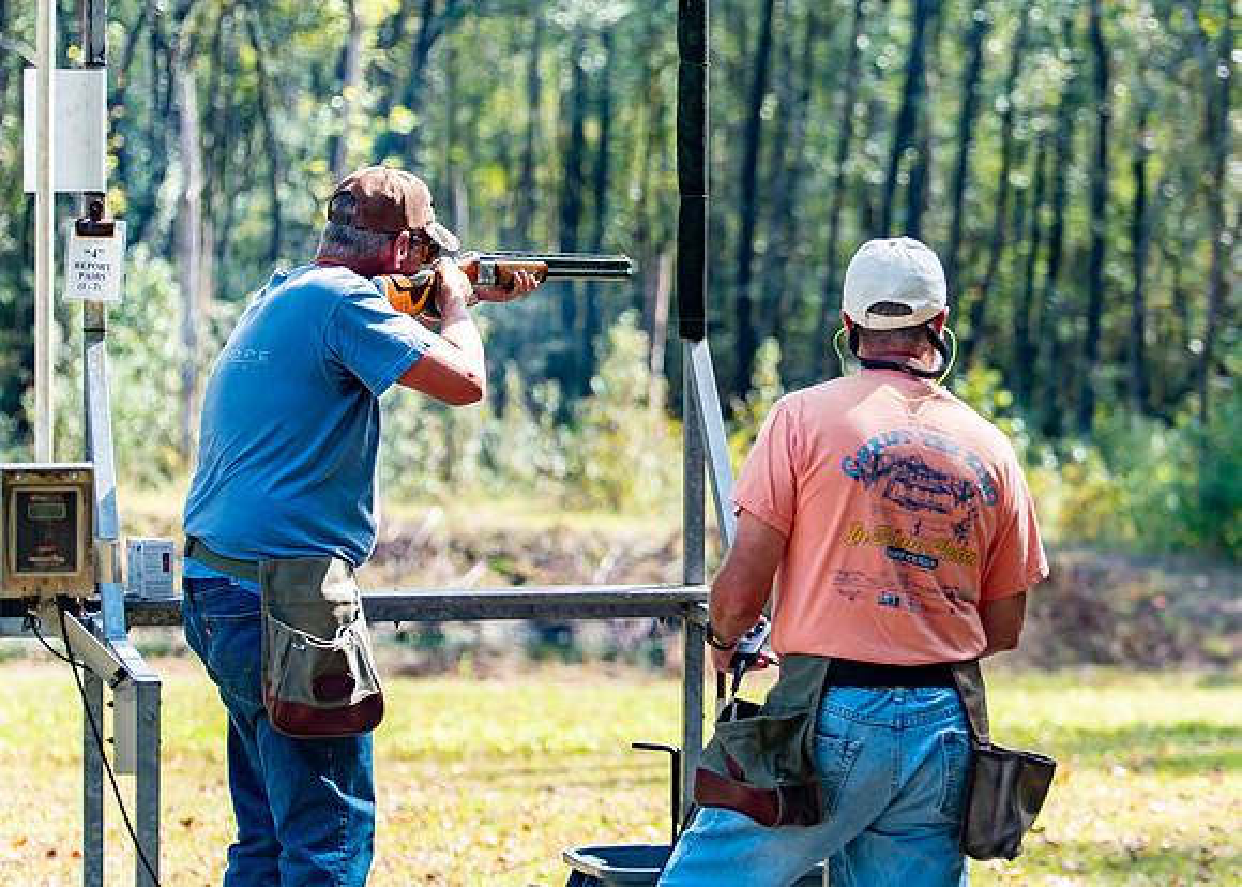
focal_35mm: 131
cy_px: 308
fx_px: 4622
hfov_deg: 15.3
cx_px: 724
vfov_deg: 10.9
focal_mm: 95
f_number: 2.8
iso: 100
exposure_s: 1/200
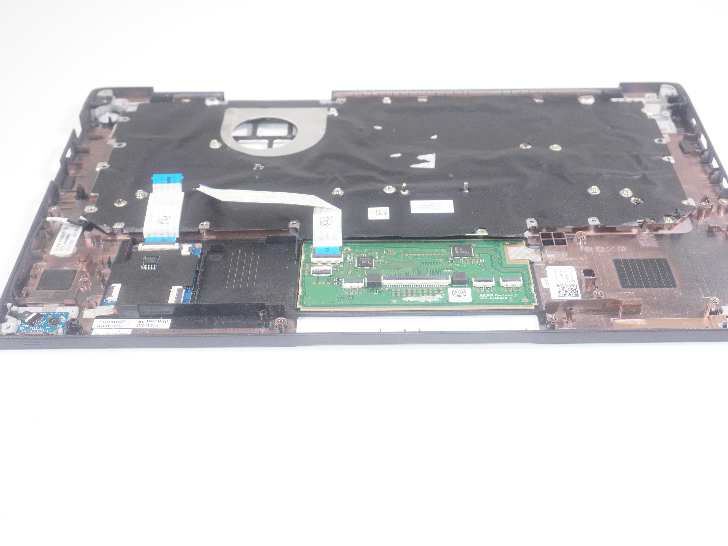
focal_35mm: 48
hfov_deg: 40.0
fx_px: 1000
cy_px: 275
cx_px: 386
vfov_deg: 30.5
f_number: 6.3
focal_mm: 29
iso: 640
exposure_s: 1/160
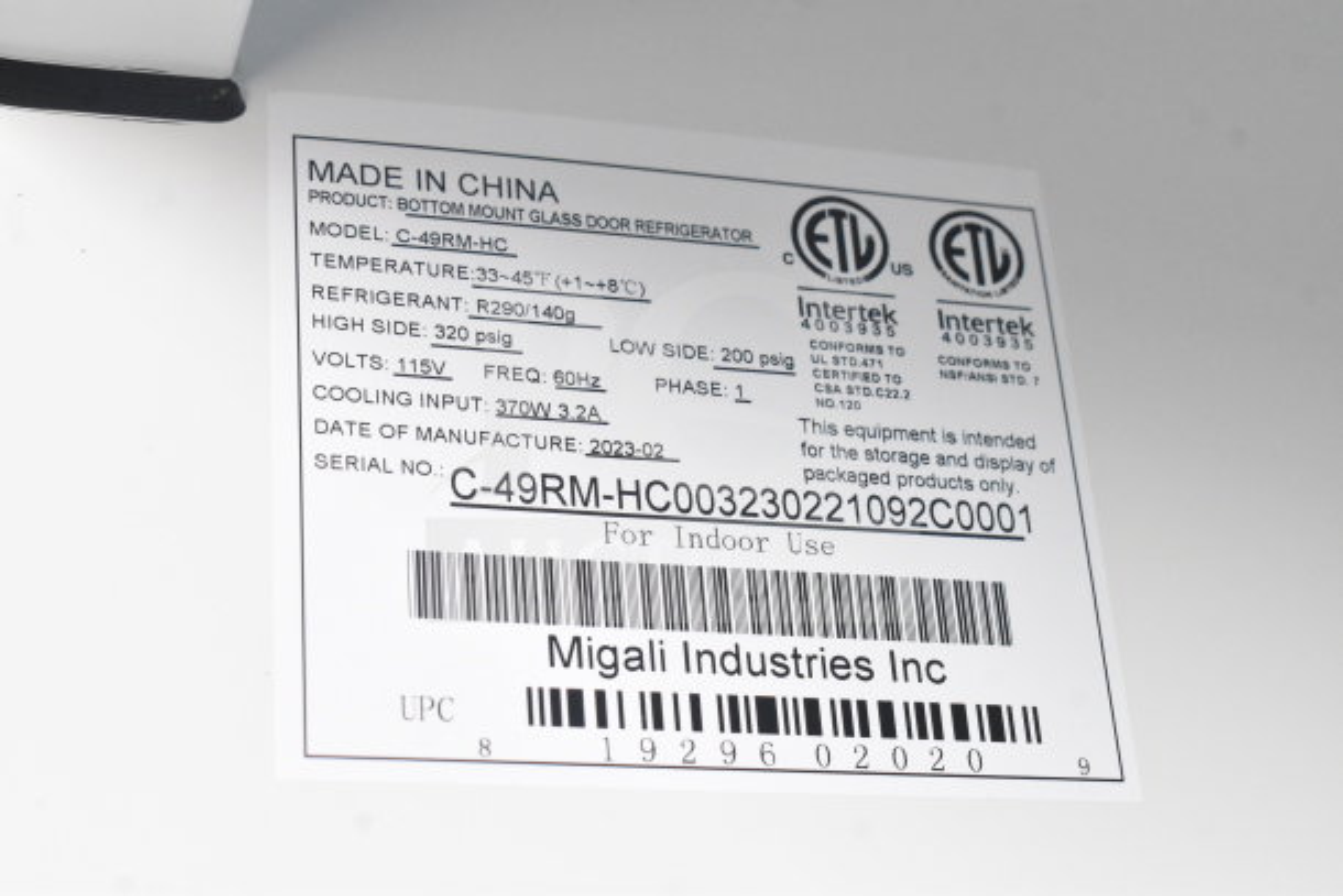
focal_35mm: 72
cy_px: 448
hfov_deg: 28.1
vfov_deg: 18.9
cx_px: 672
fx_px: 2686
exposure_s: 1/400
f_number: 10
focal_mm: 48
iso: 6400
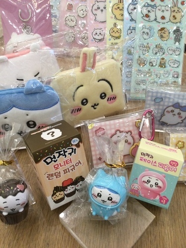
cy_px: 124
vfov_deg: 58.4
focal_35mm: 31
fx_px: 222
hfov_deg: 45.4
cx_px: 93
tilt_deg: -46.6
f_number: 2.4
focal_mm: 3.3
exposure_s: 1/30
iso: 80
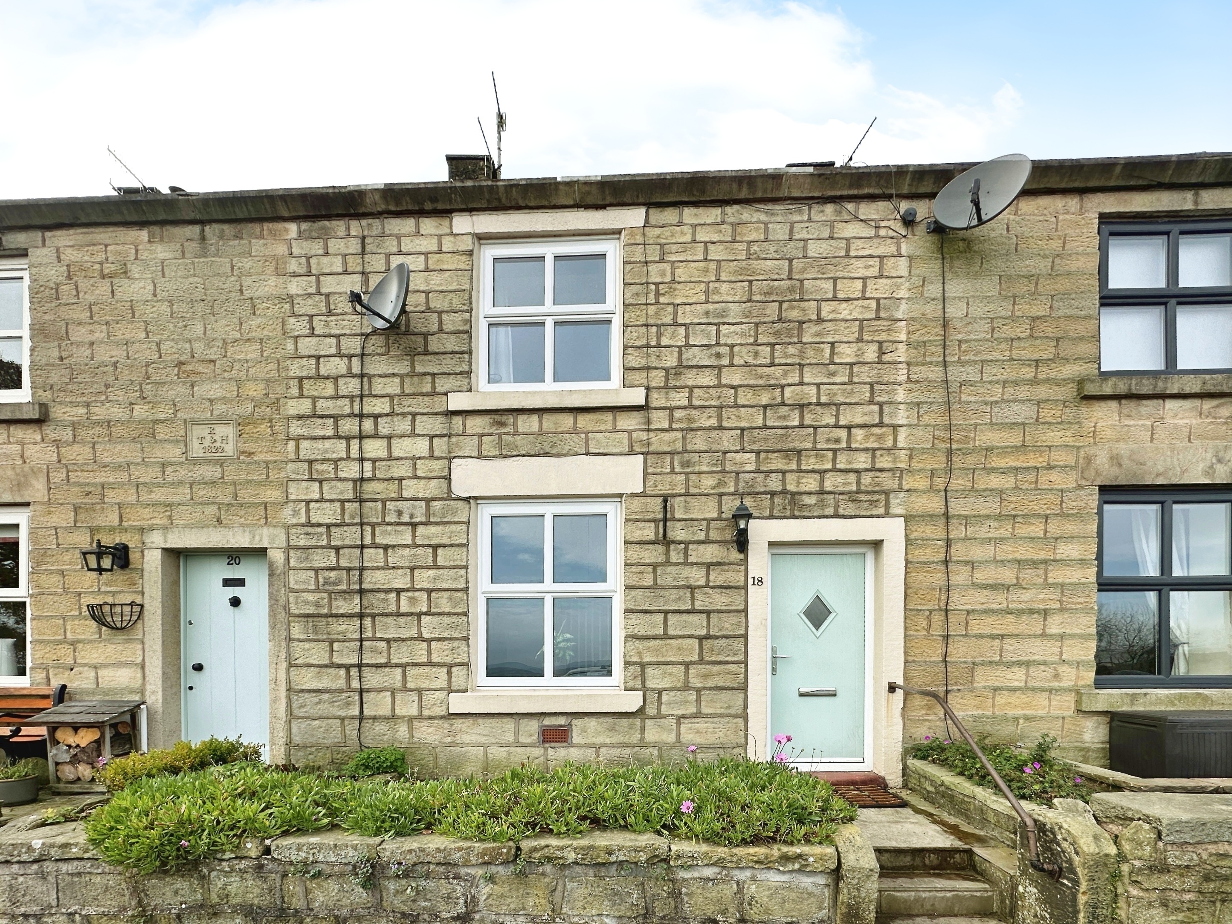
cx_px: 616
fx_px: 498
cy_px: 462
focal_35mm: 14
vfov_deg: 85.7
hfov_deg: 102.1
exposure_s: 1/963
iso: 50
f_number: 2.2
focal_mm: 2.22
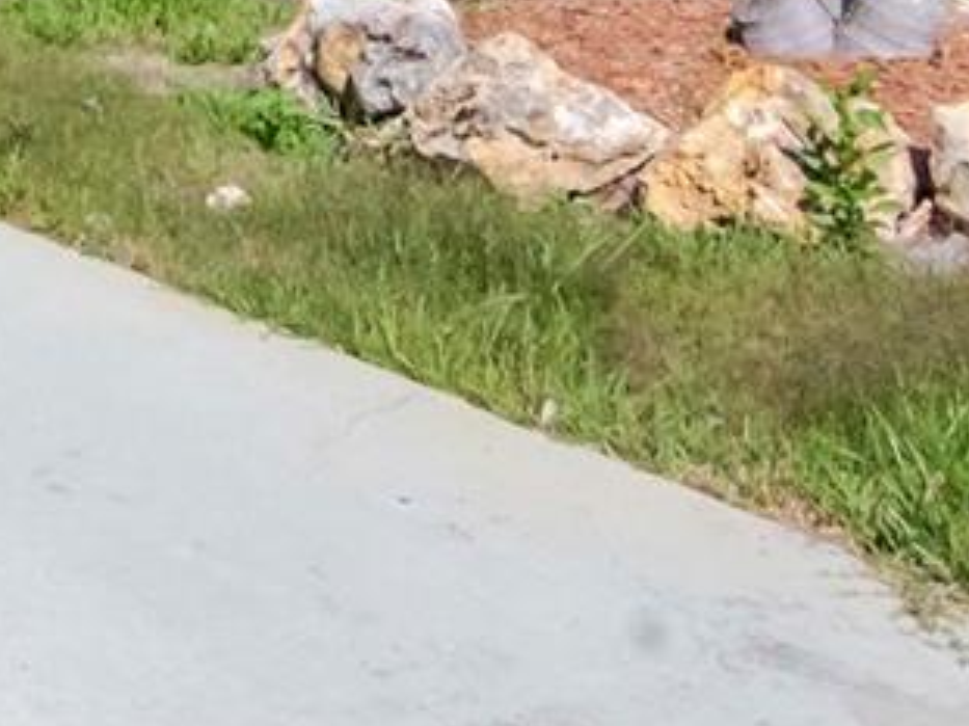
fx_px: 2700
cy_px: -620
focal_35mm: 96
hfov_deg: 18.2
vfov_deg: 13.6
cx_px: -467
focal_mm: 13
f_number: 16
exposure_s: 1/1600
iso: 1000
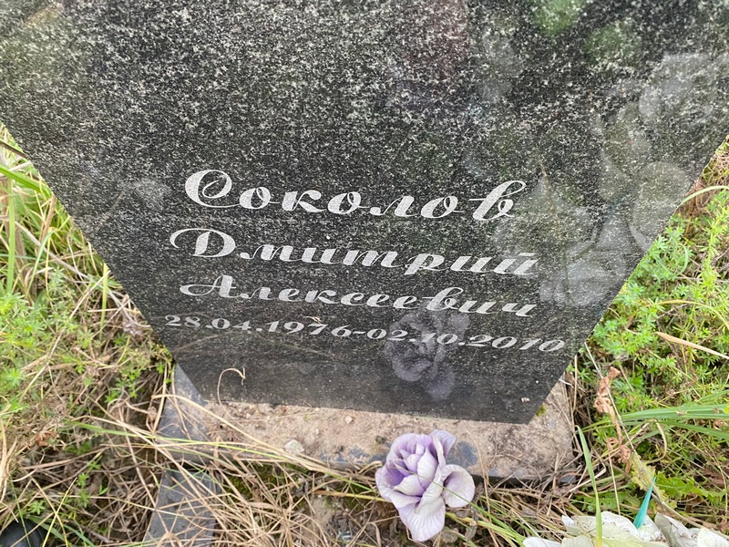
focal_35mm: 26
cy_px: 274
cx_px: 364
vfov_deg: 53.1
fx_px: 548
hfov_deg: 67.3
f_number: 1.8
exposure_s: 1/60
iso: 125
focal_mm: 4.25
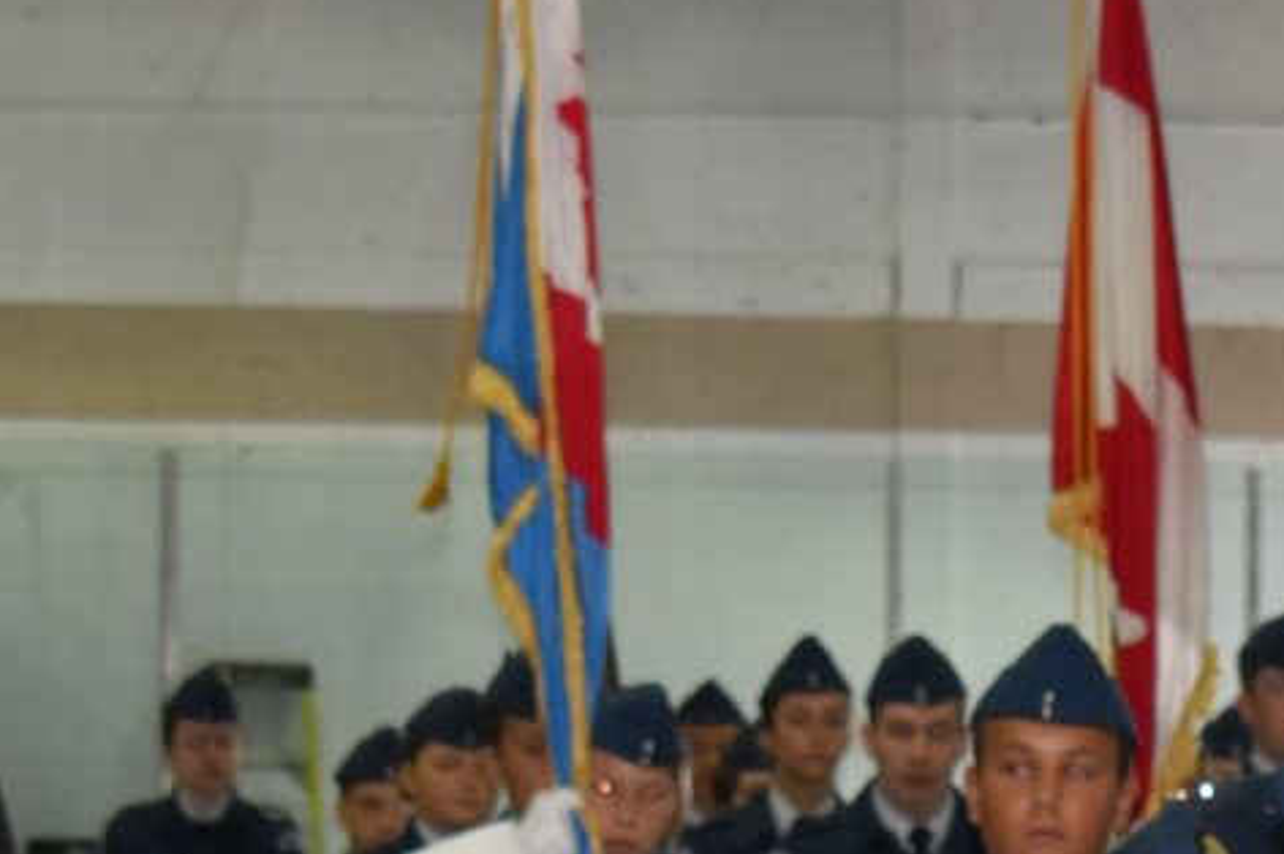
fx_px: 10449
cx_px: 1564
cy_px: 1318
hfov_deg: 7.0
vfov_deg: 4.6
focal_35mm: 293
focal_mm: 45
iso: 800
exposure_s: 1/80
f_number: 5
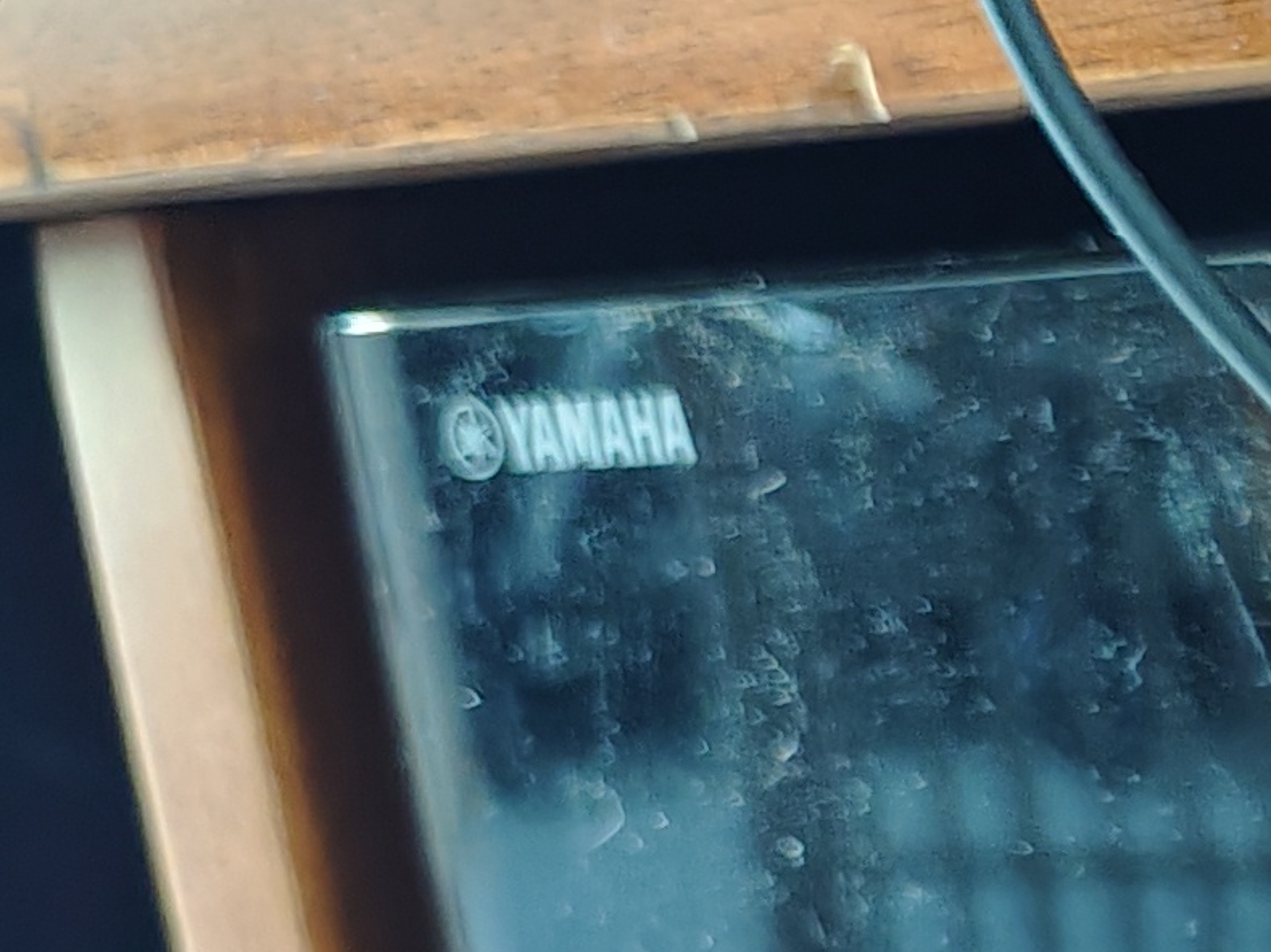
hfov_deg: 13.7
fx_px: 4367
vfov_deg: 12.1
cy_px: 1182
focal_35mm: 119
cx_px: 2668
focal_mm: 6.51
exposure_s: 1/33.3
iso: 1366
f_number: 1.57
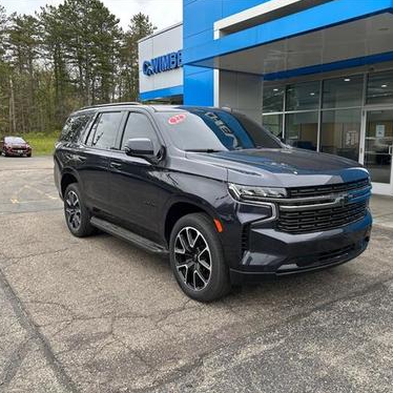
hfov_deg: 52.3
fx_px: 398
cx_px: 226
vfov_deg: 52.5
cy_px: 195
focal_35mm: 31
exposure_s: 1/397
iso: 50
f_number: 1.5
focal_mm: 5.7
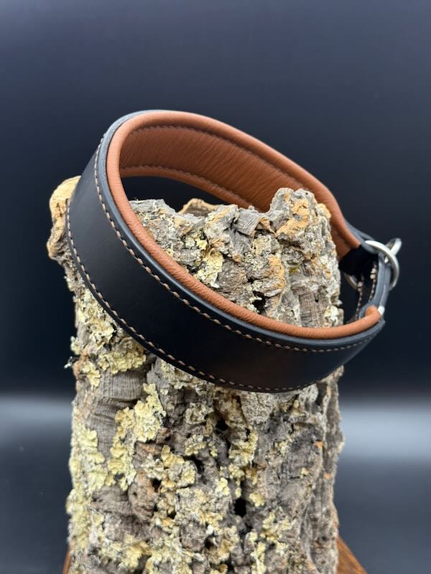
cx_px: 216
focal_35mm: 48
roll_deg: +2.8
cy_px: 287
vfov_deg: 39.7
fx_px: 797
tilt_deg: -25.3
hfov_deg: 30.3
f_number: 1.78
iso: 125
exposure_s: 1/170
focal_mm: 6.76
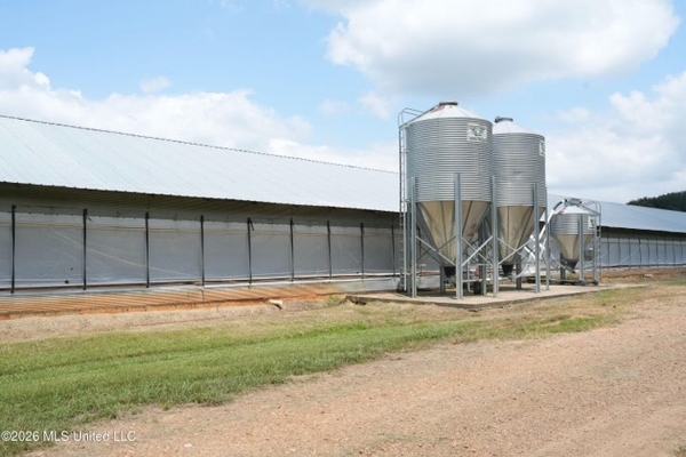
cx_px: 343
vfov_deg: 41.1
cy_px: 228
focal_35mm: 32
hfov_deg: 58.7
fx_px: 610
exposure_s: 1/500
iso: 320
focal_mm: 32
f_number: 8
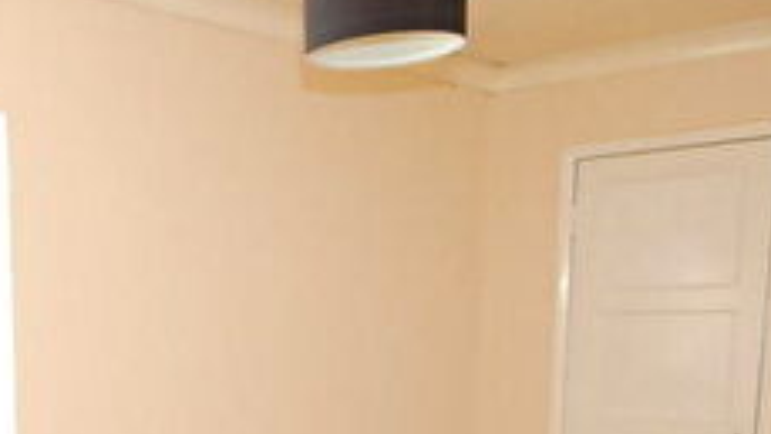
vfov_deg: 22.9
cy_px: 518
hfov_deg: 39.2
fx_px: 982
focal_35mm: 48
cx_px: 51
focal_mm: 10
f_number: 3.5
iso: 1600
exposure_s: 1/80
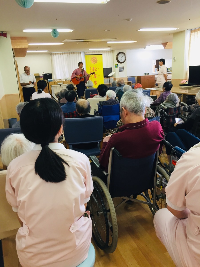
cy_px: 134
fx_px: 223
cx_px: 100
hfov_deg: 48.2
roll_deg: +4.3
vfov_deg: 61.7
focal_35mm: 29
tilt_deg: -14.8
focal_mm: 4.15
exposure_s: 1/30
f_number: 2.2
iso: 40
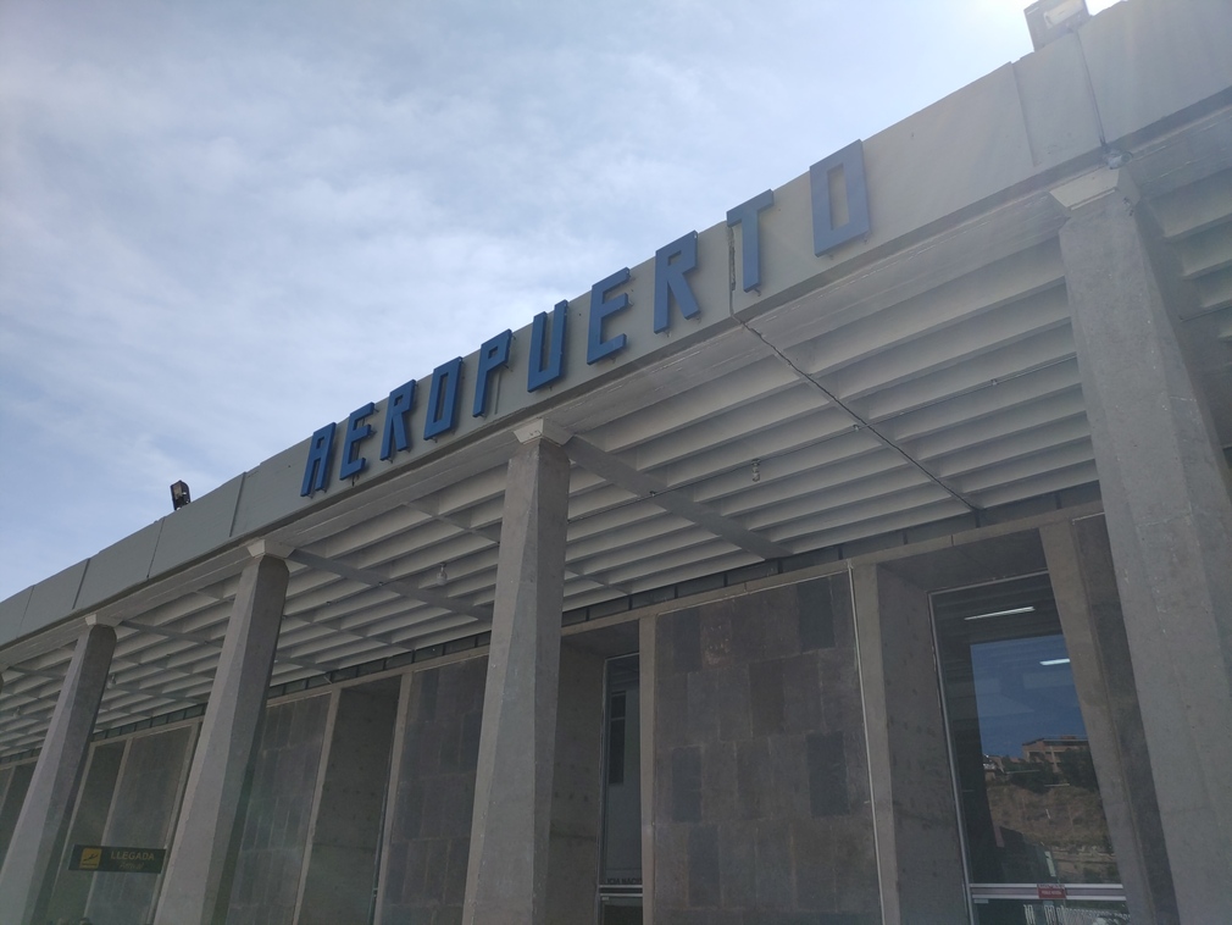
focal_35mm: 26
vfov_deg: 53.1
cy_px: 462
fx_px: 926
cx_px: 616
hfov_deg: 67.3
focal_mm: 5.58
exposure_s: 1/2500
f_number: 1.8
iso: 50
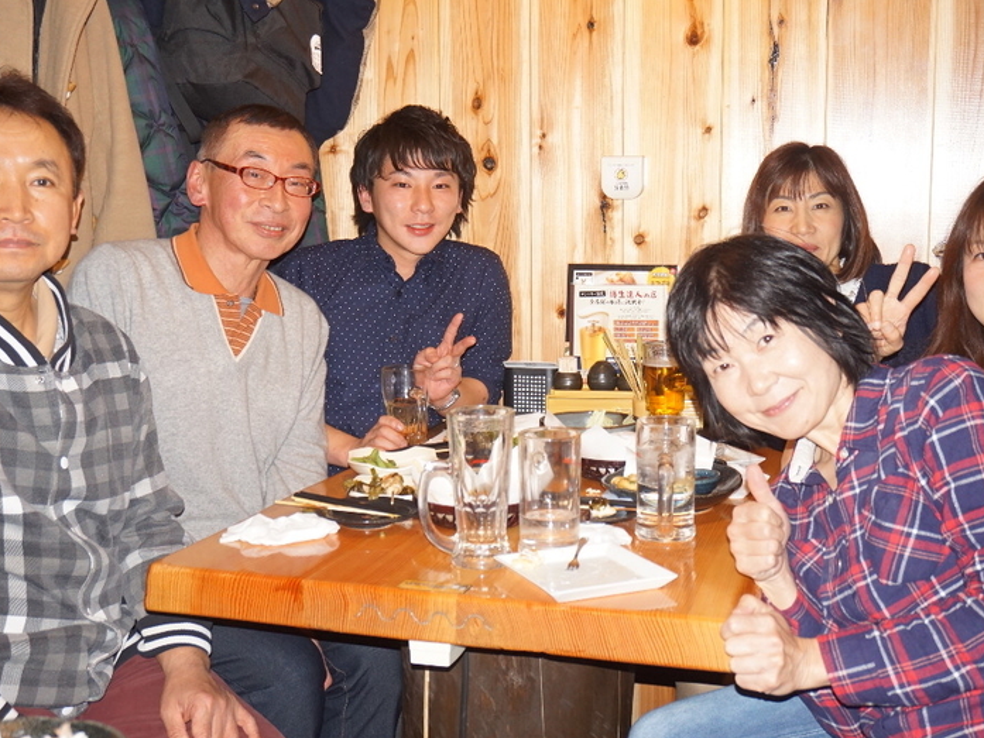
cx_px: 496
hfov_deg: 43.8
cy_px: 372
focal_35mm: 43
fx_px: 1223
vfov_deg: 33.6
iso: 1250
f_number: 4.5
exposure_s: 1/60
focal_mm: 26
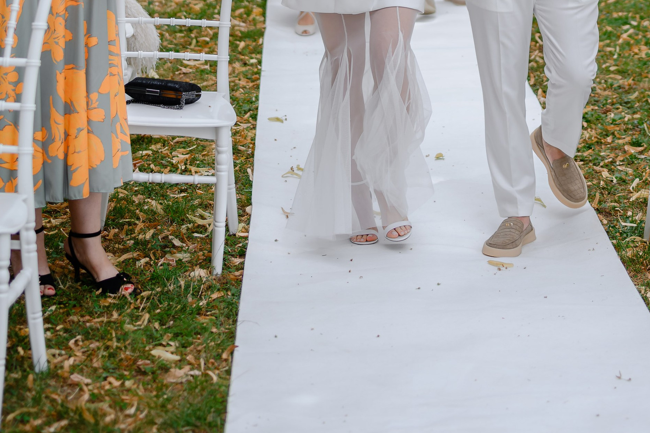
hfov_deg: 18.7
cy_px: -189
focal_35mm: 109
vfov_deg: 12.1
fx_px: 1968
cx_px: 436
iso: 100
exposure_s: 1/800
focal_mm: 50
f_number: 2.2
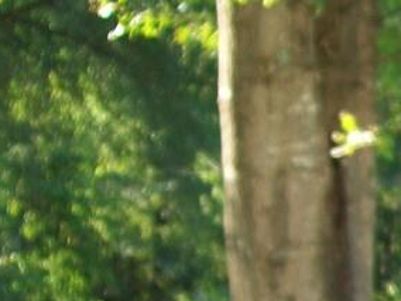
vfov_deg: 11.2
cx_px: 672
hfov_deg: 13.8
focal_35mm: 130
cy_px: 338
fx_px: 1506
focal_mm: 6
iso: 64
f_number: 2.7
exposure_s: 1/60
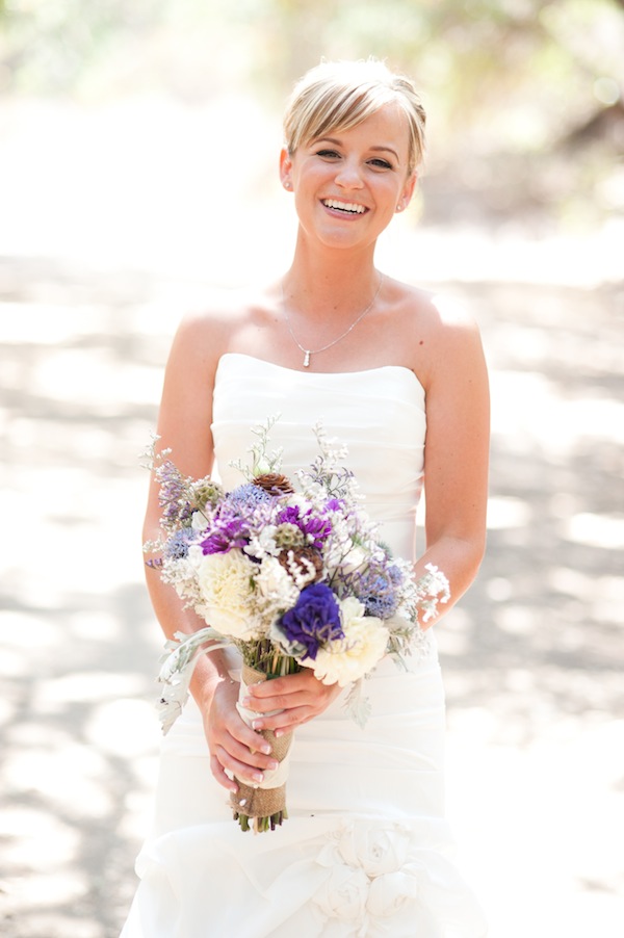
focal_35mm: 85
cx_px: 312
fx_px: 2213
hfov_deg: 16.0
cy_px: 469
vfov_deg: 23.9
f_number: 2.8
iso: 320
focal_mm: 85
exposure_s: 1/320
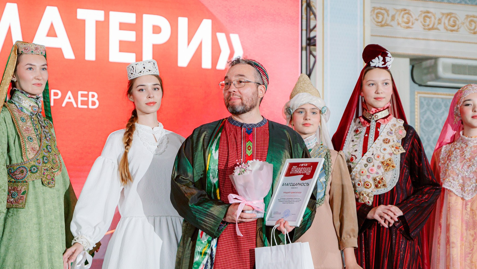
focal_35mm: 94
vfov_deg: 12.8
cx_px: 232
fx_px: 1189
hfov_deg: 22.7
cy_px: 207
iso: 1250
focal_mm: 63
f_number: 4
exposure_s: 1/160
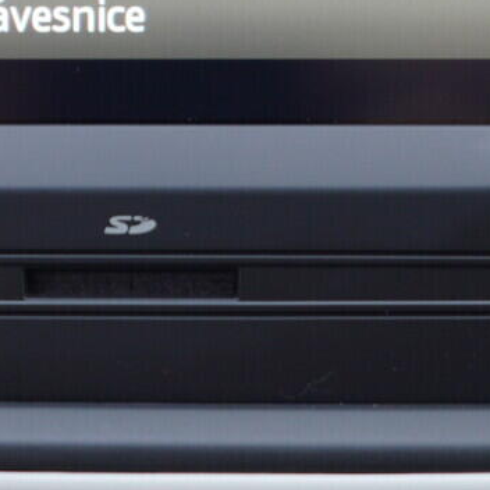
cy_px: -129
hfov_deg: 13.9
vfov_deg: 13.5
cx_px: 106
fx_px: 2002
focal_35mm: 125
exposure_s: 1/40
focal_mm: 24
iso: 125
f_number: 2.8
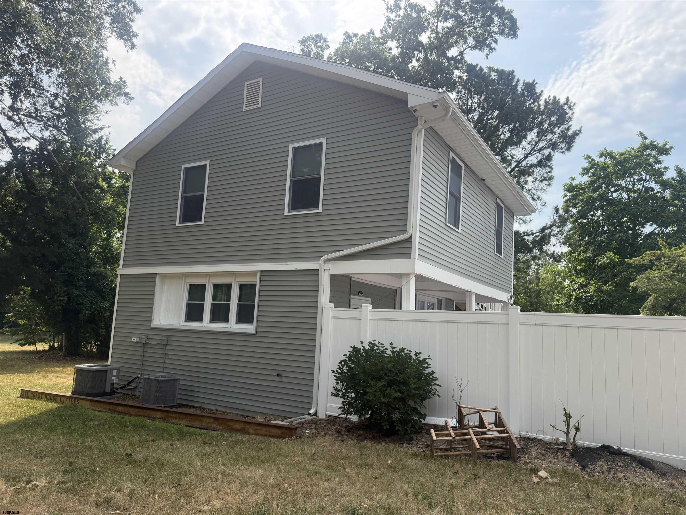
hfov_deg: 71.6
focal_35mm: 24
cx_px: 343
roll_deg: -2.5
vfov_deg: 56.8
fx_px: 476
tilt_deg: +7.2
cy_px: 258
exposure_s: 1/3953
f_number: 1.78
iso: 100
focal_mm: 6.76
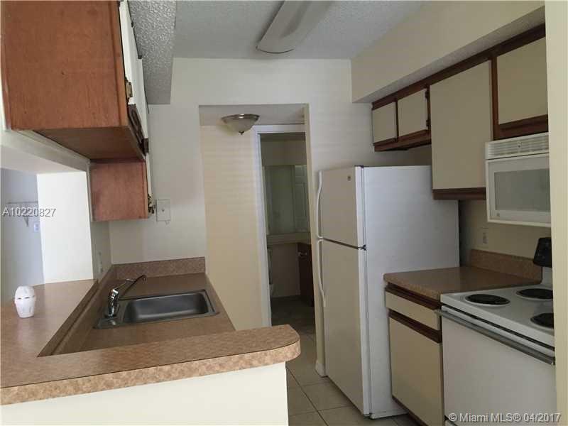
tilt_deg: -1.9
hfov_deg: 61.7
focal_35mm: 29
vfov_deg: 48.2
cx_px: 284
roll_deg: +4.3
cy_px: 213
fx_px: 476
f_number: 2.2
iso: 100
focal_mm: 4.15
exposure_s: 1/30
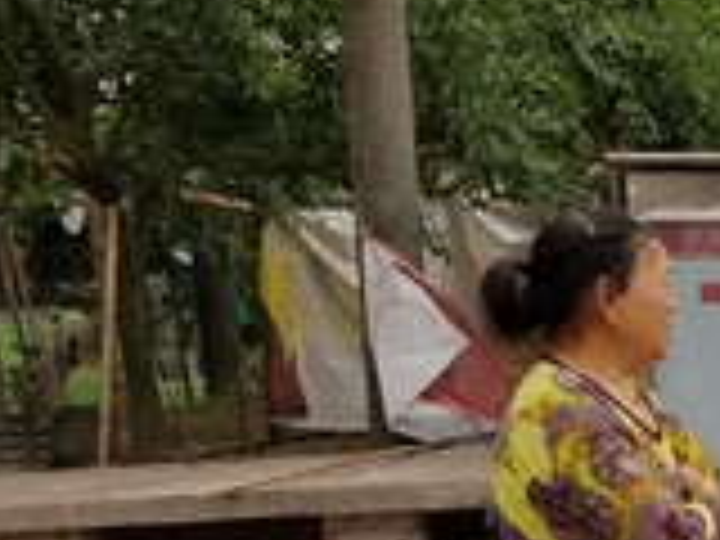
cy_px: 448
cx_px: 1035
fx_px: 1685
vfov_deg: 18.0
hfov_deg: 21.0
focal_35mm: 81
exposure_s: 1/1024
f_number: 1.7
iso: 50
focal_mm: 4.2
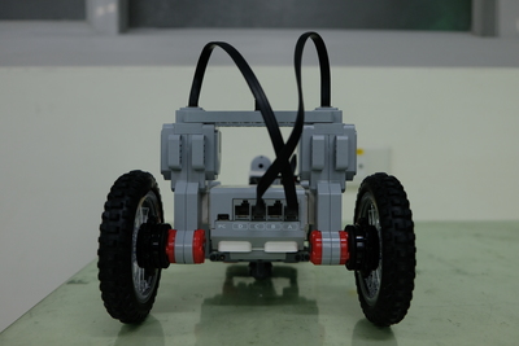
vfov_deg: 42.4
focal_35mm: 31
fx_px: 447
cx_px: 260
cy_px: 173
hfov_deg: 60.3
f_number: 3.2
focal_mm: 20.5
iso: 640
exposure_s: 1/180
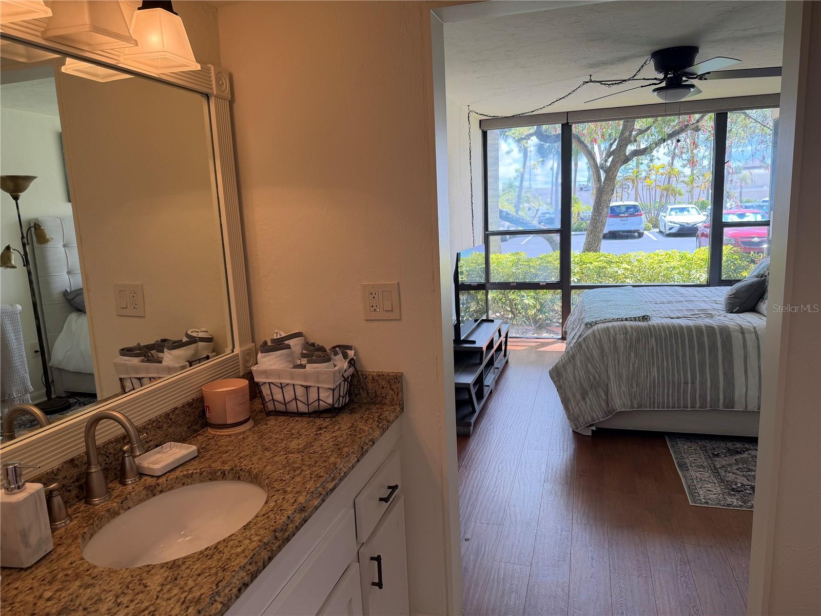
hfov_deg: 71.6
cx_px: 410
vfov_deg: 56.8
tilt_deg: -10.3
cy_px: 308
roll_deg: +2.6
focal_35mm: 24
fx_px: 569
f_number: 1.78
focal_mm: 6.76
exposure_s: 1/291
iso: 80
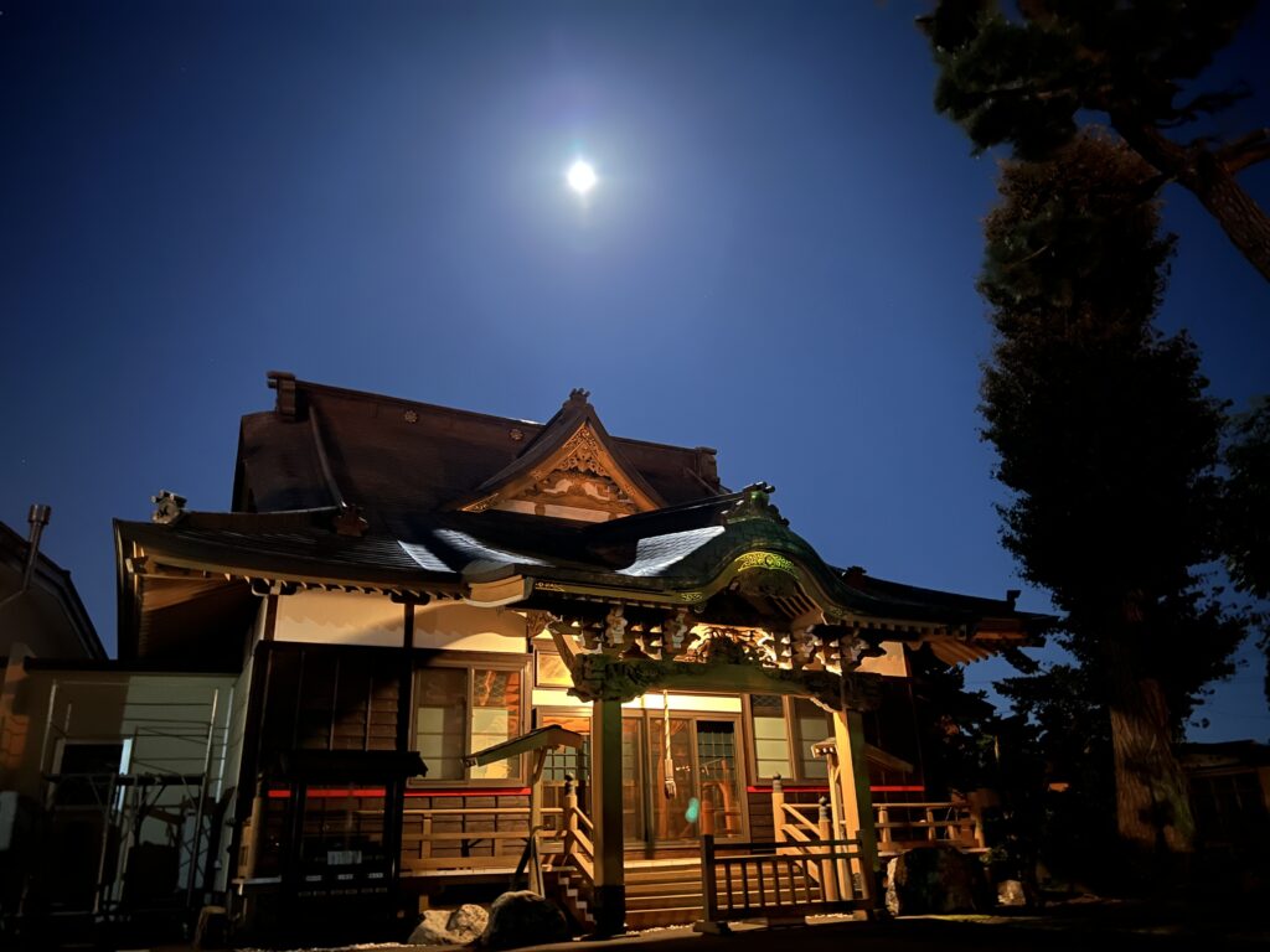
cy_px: 476
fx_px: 954
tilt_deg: +21.5
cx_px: 635
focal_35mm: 26
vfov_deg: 53.1
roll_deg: +2.5
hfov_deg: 67.3
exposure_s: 1/2
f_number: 1.5
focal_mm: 5.7
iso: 1000
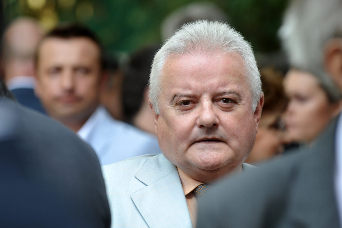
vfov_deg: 6.8
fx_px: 1910
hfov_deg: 10.2
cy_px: 114
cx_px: 171
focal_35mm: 201
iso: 500
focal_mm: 200
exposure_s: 1/320
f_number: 3.5
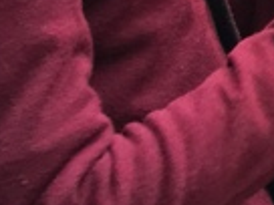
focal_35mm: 171
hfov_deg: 10.1
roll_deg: +2.2
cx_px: 655
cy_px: -223
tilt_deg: -3.9
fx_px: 1354
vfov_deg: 8.2
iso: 50
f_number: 2.2
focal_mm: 4.15
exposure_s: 1/33
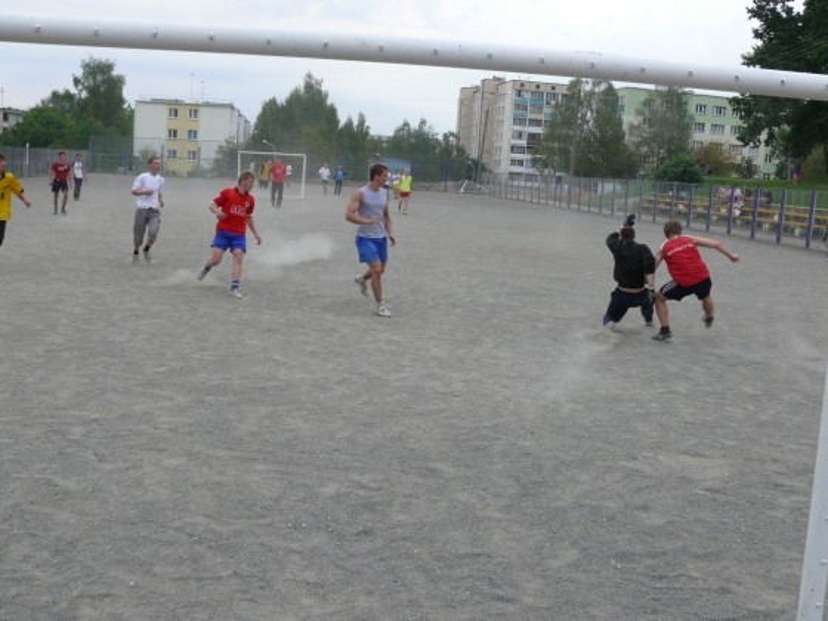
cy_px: 310
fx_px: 837
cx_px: 414
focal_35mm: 35
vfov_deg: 40.7
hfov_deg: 52.6
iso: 100
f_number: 5.6
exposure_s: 1/250
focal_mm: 7.4
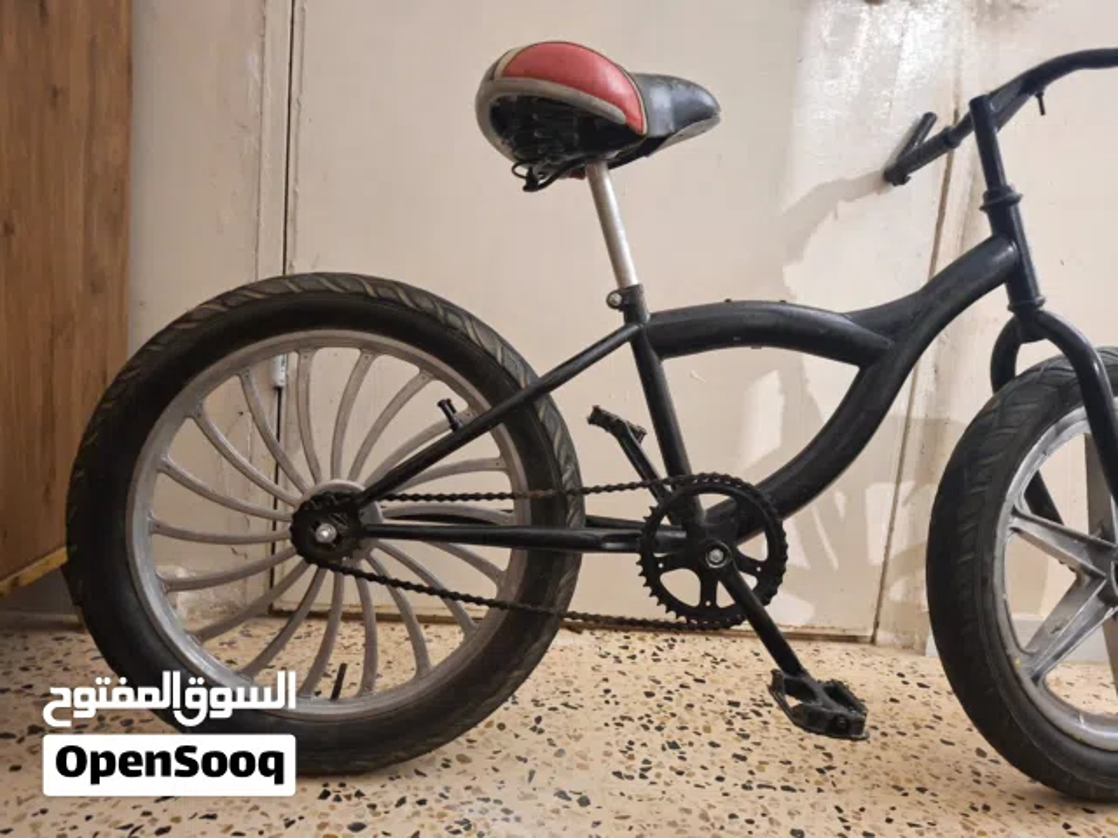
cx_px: 559
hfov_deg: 73.9
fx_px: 743
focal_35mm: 23
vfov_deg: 58.9
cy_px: 419
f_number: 1.8
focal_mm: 5.54
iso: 800
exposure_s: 1/20
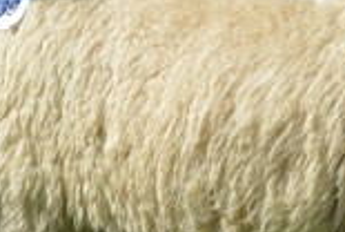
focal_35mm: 289
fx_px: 2775
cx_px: -369
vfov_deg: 4.8
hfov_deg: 6.9
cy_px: -7
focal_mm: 26
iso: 140
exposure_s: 1/250
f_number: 8
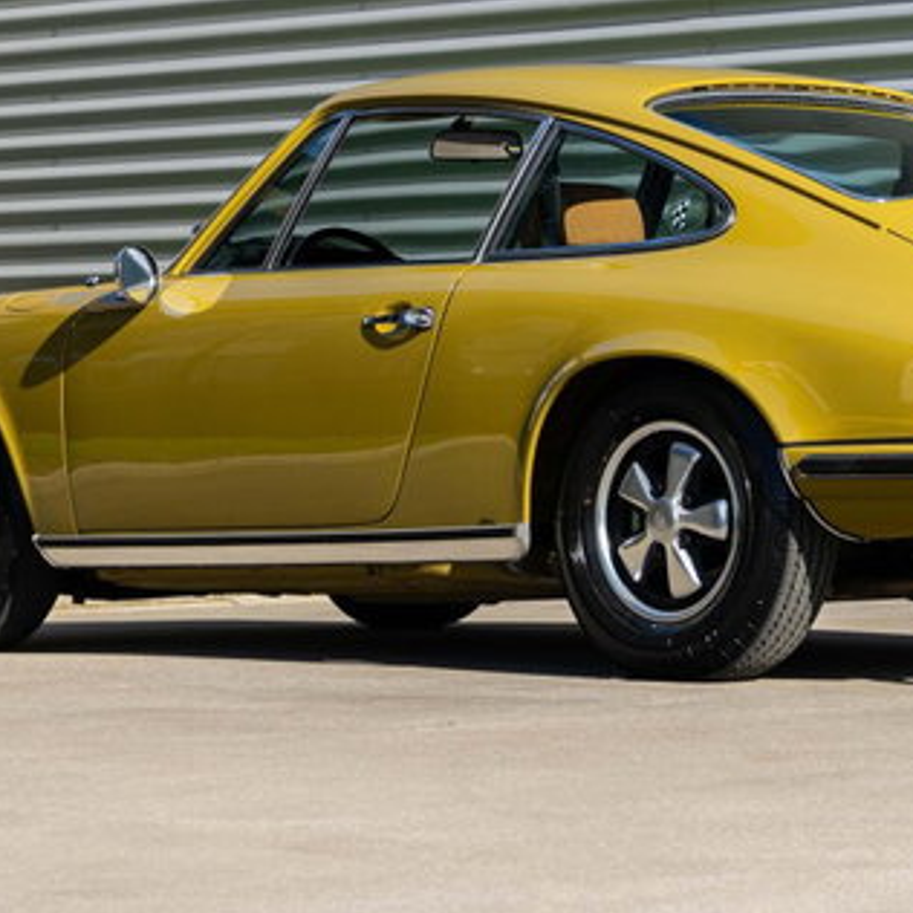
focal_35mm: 165
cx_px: 540
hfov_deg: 10.6
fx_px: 4924
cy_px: 238
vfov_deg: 10.6
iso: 50
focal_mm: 60
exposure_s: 1/100
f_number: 5
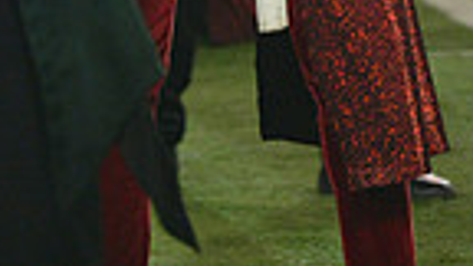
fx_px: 8993
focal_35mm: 717
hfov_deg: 3.0
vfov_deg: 1.7
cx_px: 248
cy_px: -470
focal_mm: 220
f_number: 5.6
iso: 2000
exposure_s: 1/800
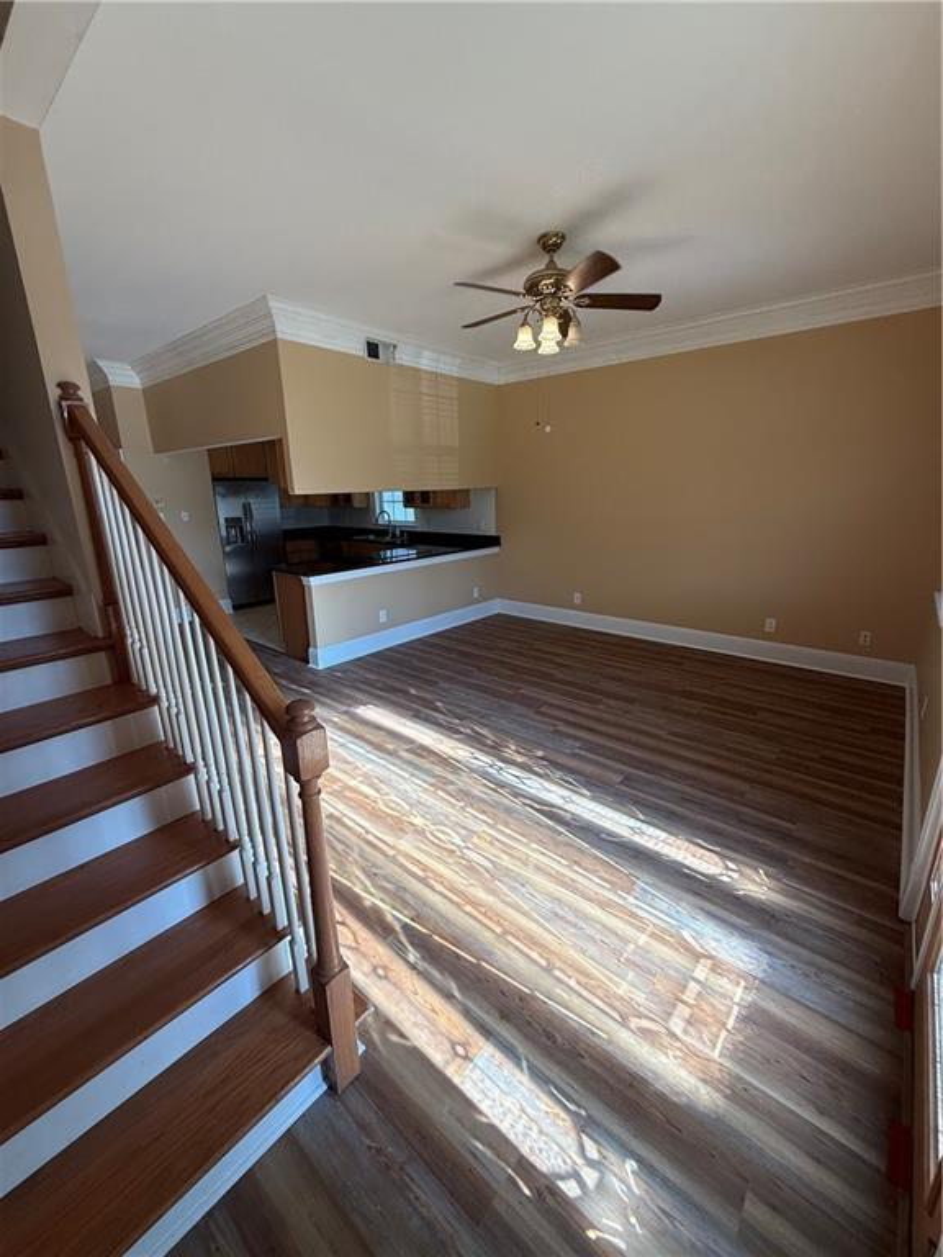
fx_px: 509
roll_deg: +1.0
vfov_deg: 102.1
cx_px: 472
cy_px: 628
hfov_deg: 85.7
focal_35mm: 14
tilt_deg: -15.1
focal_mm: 2.22
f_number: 2.2
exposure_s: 1/130
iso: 50
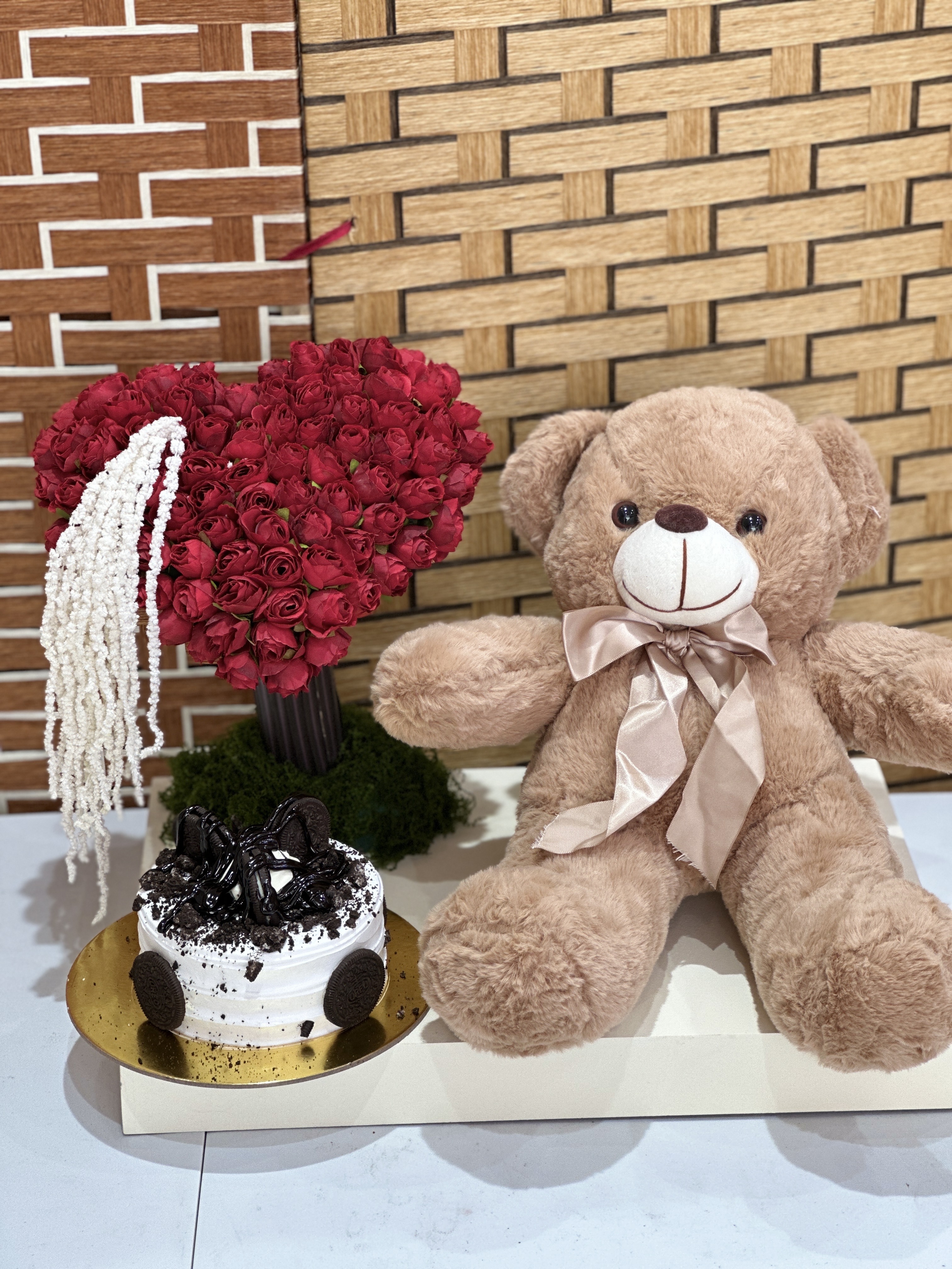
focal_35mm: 77
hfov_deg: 19.1
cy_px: 634
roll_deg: +0.3
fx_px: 2824
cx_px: 476
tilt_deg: -24.5
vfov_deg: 25.3
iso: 125
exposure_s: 1/120
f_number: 2.8
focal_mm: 9
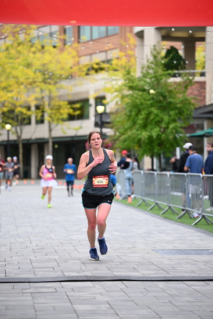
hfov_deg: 12.5
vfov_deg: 18.6
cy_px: 160
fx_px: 976
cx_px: 106
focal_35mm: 110
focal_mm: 110
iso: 640
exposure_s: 1/2000
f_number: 2.8
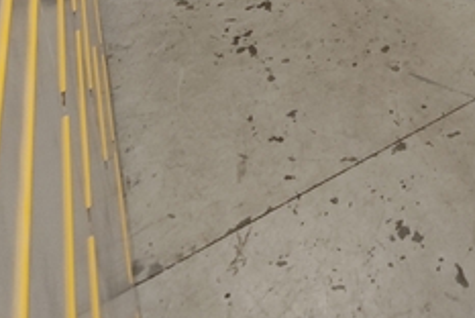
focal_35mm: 45
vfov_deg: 21.5
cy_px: -230
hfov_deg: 38.2
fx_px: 594
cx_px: 487
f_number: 2.2
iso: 1000
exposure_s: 1/33.3
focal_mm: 2.16
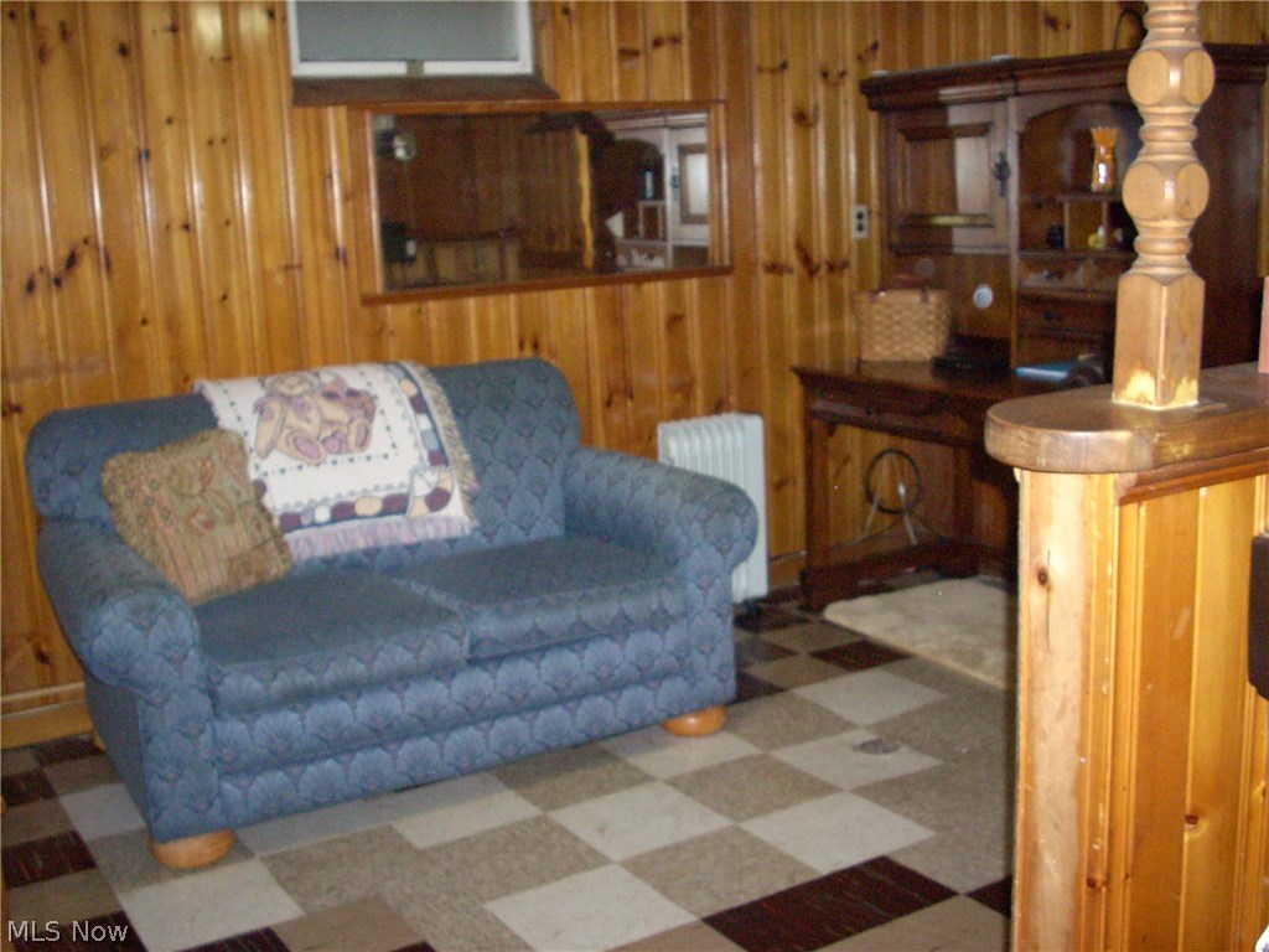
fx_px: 1356
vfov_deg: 38.7
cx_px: 634
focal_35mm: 37
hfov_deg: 50.1
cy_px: 476
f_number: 2.8
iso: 400
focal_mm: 6.2
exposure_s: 1/60
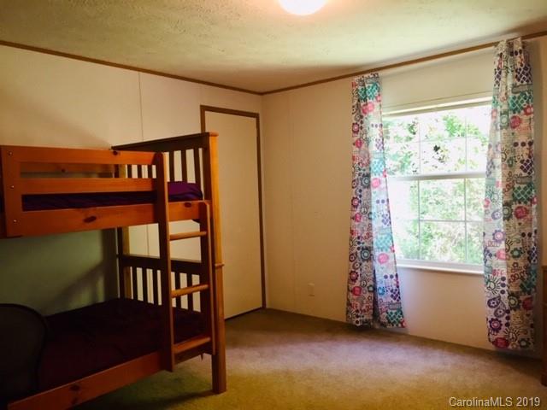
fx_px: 458
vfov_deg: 48.2
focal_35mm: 29
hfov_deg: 61.7
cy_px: 205
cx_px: 274
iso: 80
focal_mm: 4.15
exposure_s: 1/30
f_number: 2.2
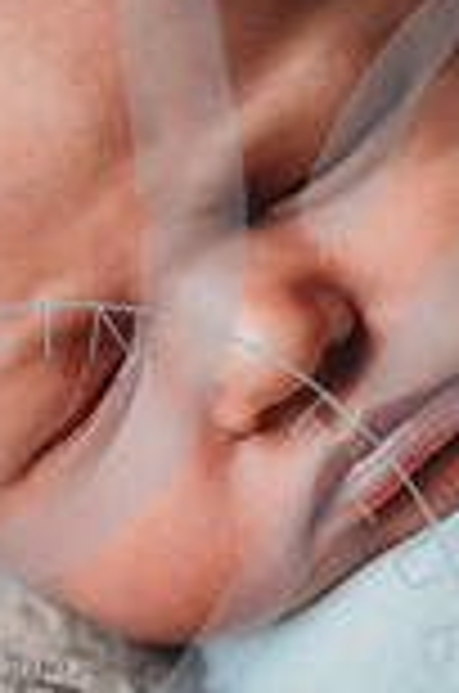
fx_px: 3938
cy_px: 378
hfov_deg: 6.7
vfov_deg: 10.1
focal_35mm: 205
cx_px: 270
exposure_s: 1/125
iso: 200
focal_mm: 70
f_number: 2.8
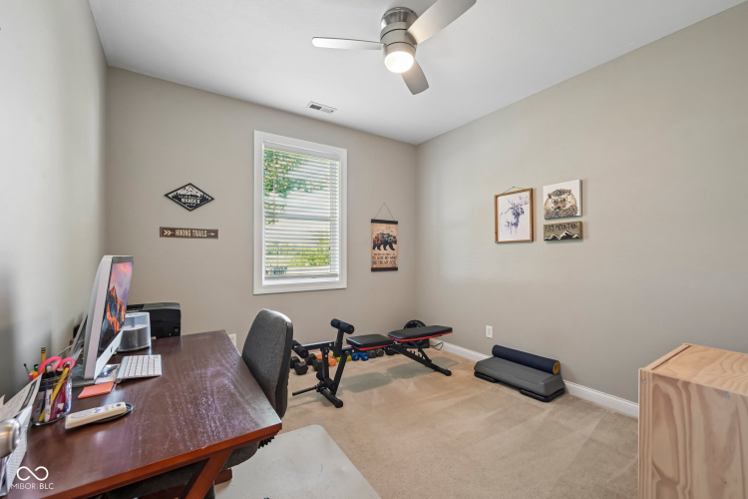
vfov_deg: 81.2
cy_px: 250
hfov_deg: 104.3
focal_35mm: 14
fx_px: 291
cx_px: 374
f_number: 8
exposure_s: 1/8
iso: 400
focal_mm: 14
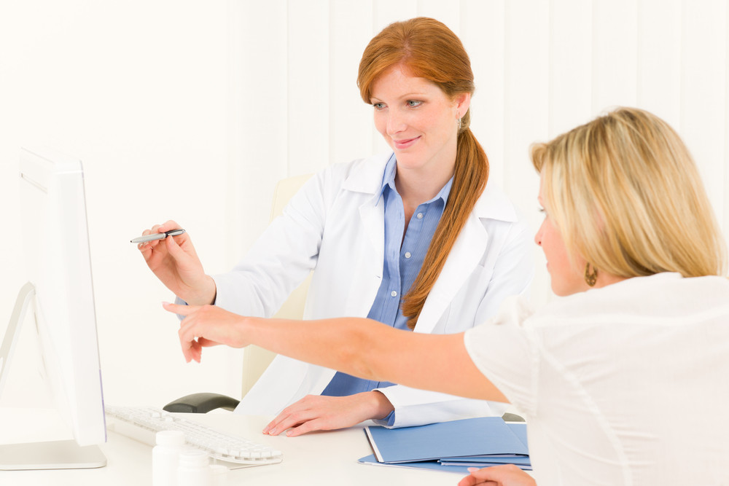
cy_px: 243
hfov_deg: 23.9
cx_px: 364
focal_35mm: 85
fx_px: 1721
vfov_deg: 16.1
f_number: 9
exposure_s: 1/200
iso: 100
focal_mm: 85
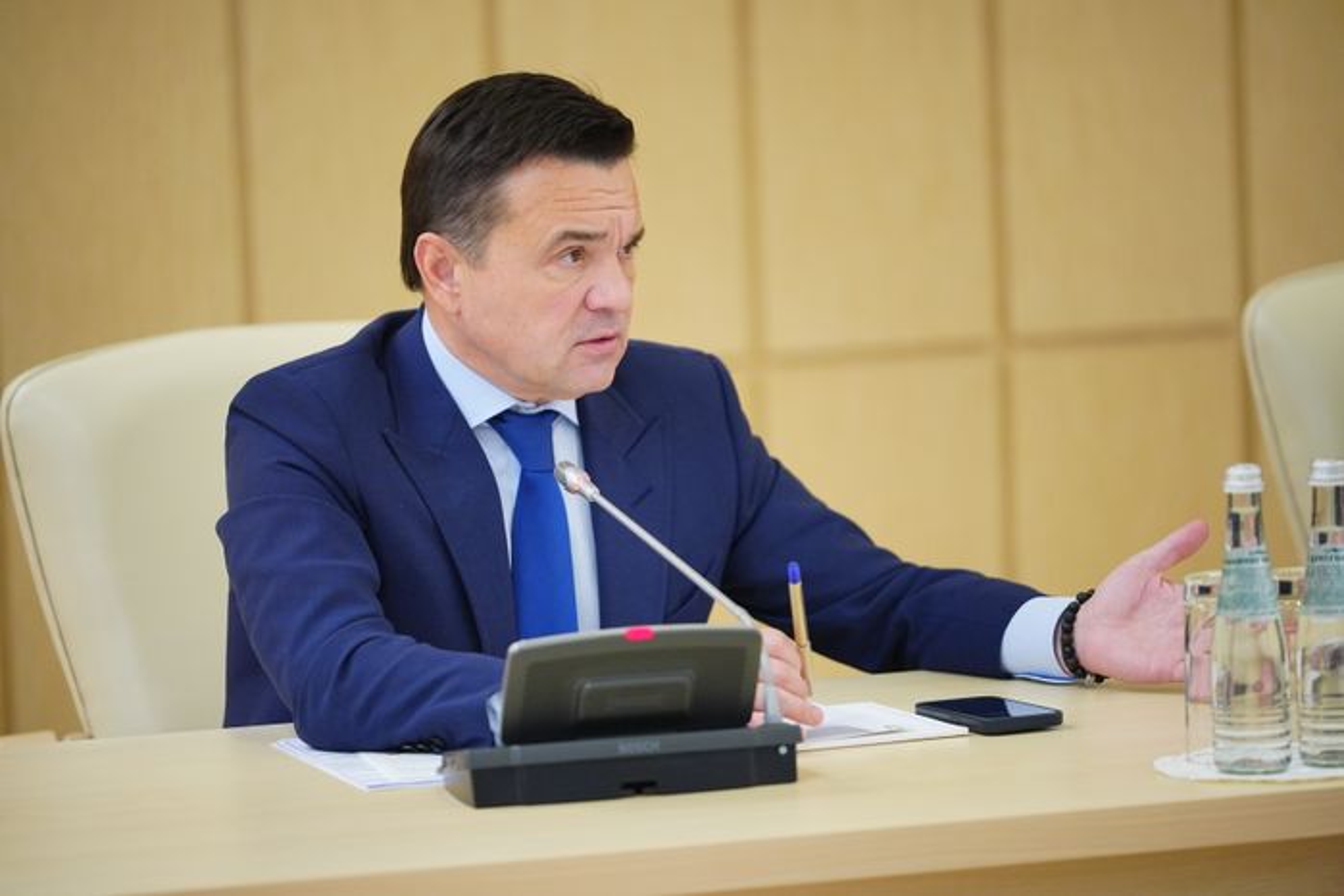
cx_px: 672
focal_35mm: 200
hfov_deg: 10.3
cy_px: 448
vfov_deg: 6.9
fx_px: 7466
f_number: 2.8
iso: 2000
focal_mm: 200
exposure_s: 1/200
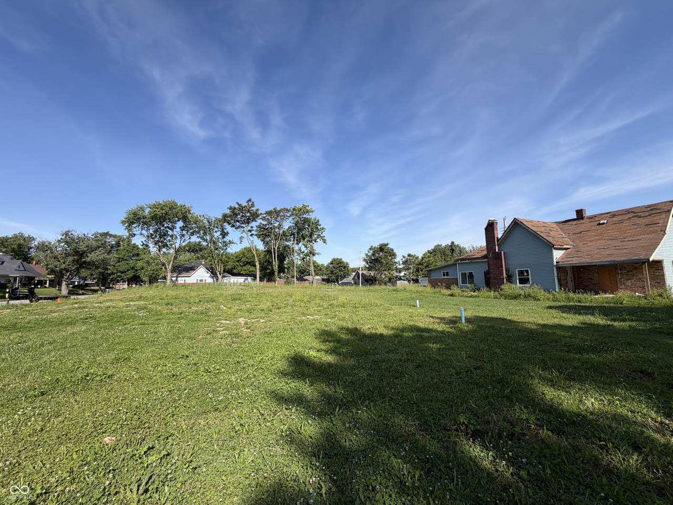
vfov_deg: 85.7
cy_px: 252
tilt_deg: +5.9
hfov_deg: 102.1
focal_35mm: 14
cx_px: 336
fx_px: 272
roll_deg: +0.8
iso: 25
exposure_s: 1/770
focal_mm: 2.22
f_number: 2.2
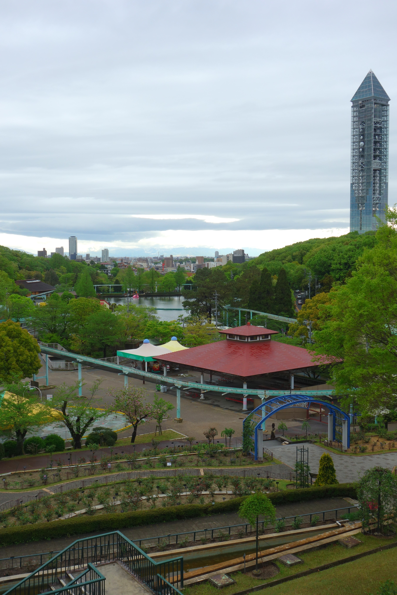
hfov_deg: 32.6
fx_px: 678
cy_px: 298
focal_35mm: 41
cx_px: 198
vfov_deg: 47.4
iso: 125
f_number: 5.6
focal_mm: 15.1
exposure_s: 1/100
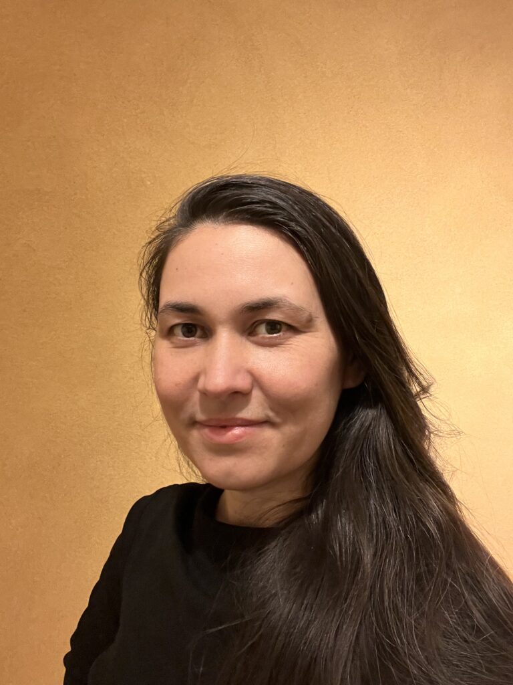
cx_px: 256
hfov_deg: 46.8
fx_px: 593
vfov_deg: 60.0
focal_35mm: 30
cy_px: 342
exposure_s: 1/25
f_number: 2.2
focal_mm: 2.71
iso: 400
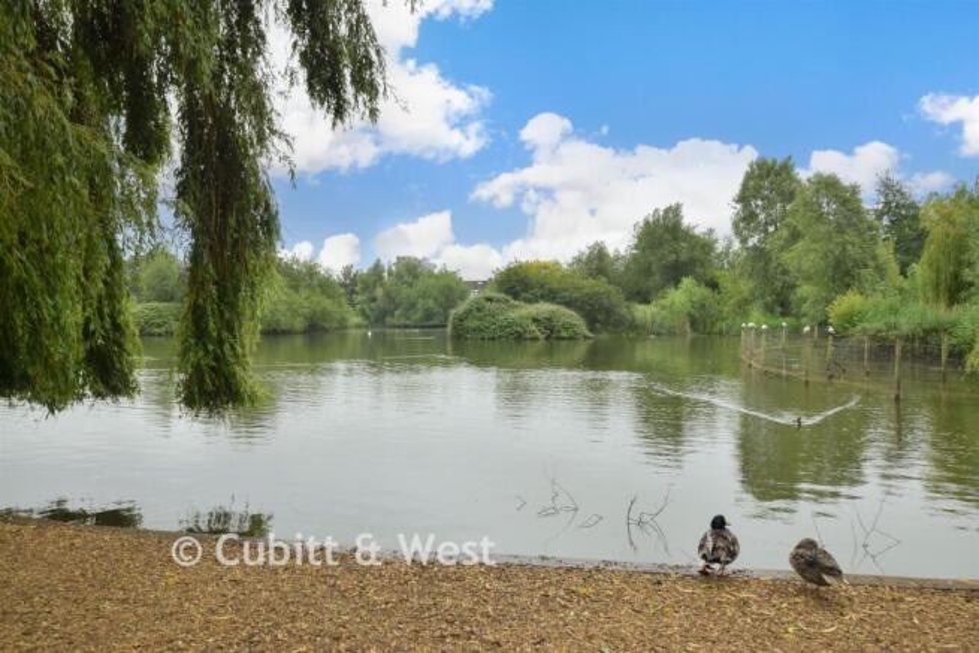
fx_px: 816
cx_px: 490
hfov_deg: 61.9
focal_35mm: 30
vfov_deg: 43.6
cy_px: 326
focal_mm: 20
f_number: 9
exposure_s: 1/200
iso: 500
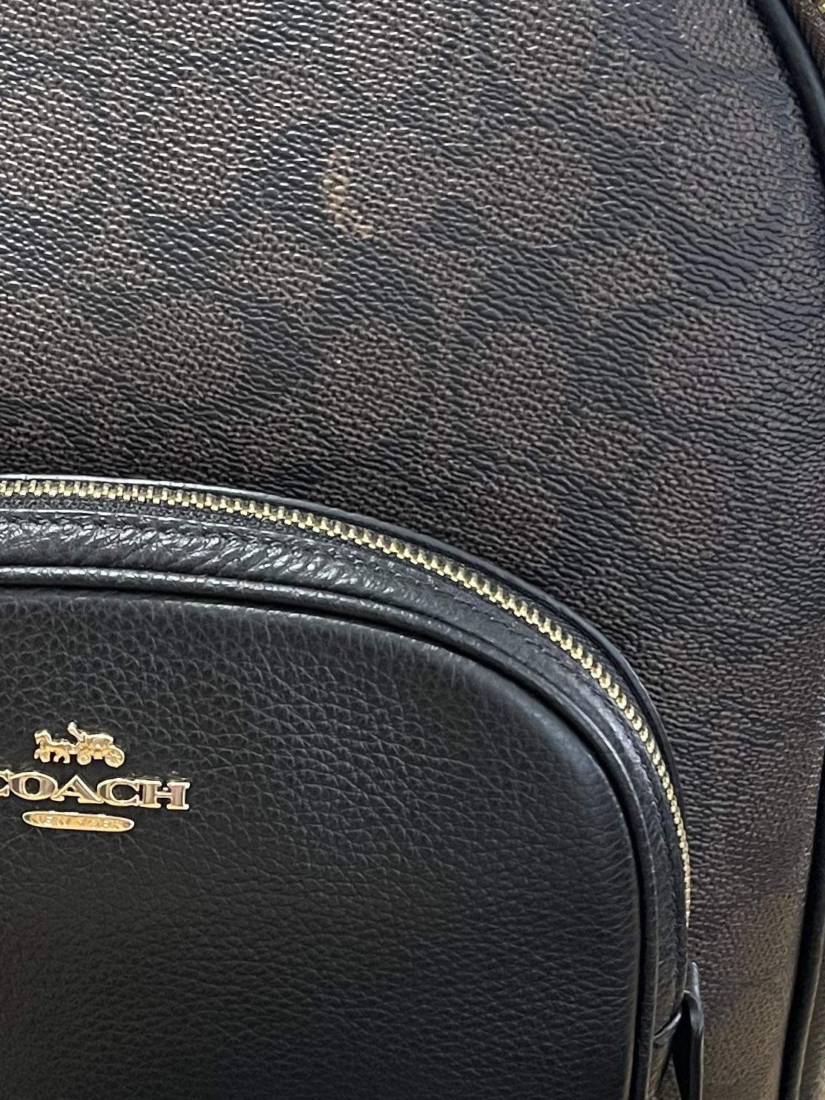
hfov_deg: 21.3
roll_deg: -2.5
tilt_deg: -20.7
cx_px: 137
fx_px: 2160
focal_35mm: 68
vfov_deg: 28.5
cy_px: 675
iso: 500
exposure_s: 1/60
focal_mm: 5.1
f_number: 1.6
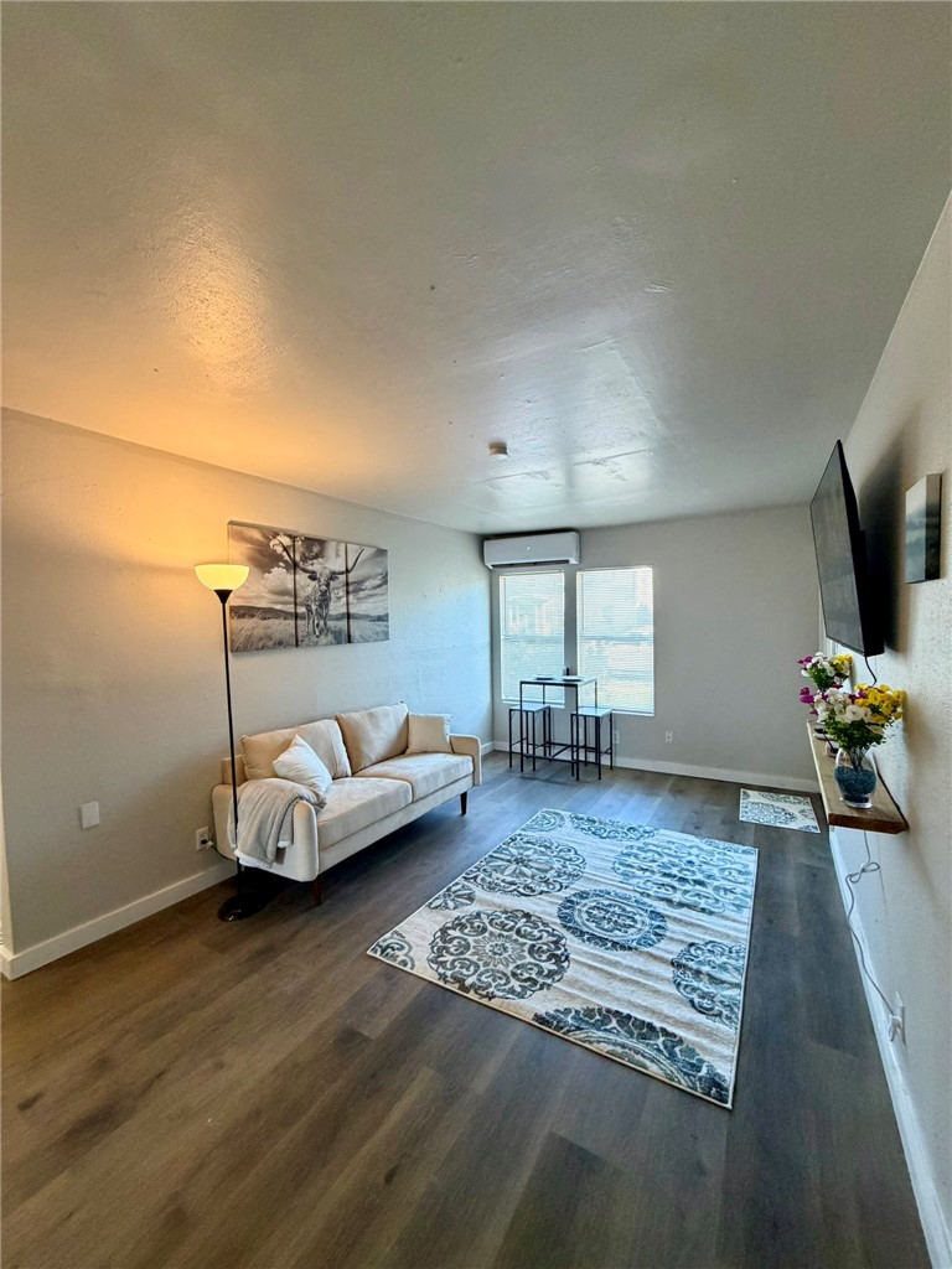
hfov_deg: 85.7
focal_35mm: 14
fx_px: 513
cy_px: 634
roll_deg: +0.3
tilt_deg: -2.7
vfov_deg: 102.1
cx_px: 476
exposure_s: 1/60
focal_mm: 2.22
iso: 250
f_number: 2.2
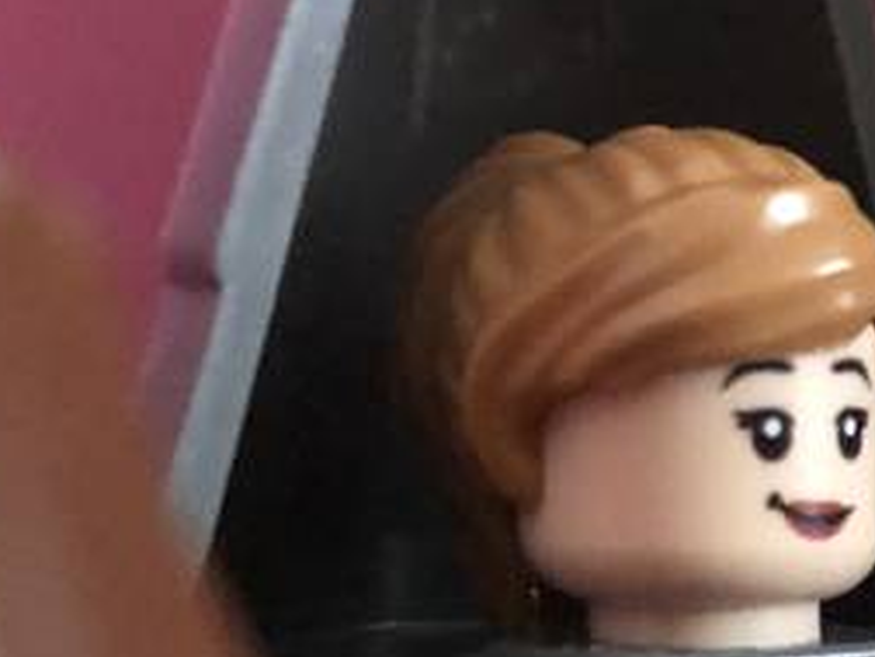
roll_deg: +0.0
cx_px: 1014
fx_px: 2528
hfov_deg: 18.7
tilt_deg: -10.2
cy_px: 1020
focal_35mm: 100
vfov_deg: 13.8
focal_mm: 3.99
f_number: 1.8
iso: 250
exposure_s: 1/4
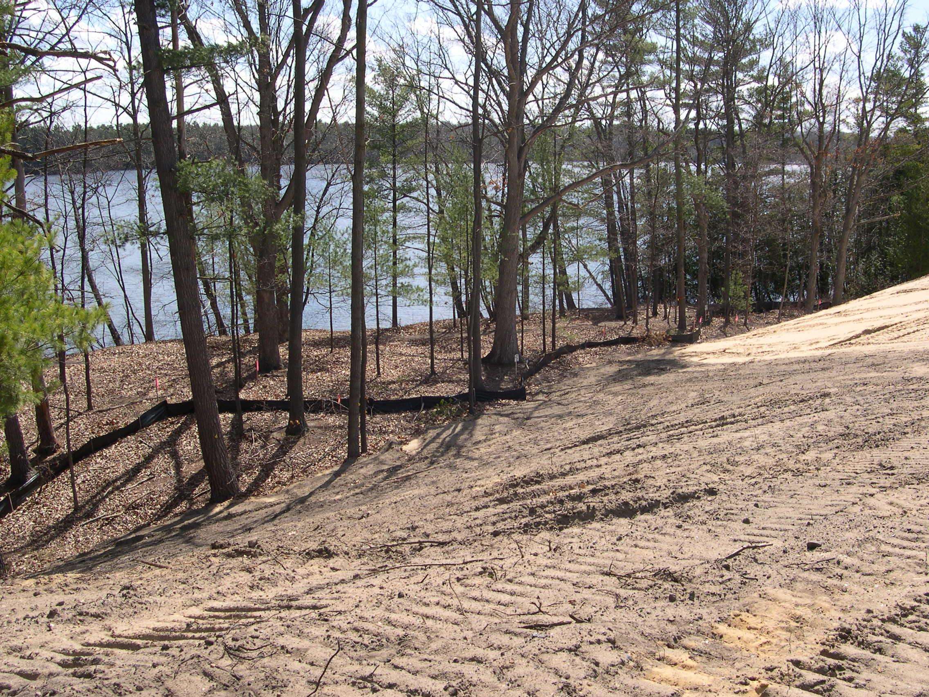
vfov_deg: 37.7
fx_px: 1020
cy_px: 348
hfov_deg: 49.0
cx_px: 464
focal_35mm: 38
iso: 100
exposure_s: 1/141
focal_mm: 8
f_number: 7.6
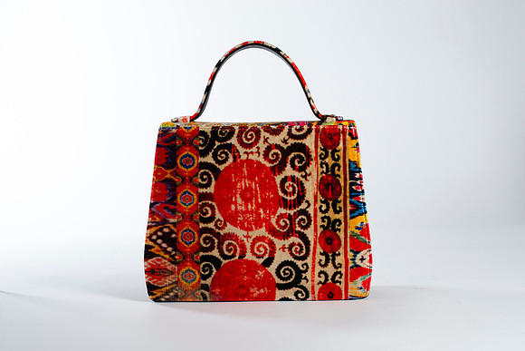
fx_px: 746
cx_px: 262
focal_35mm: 51
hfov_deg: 38.7
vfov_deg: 26.4
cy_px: 176
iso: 200
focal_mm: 50
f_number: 7.1
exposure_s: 1/200
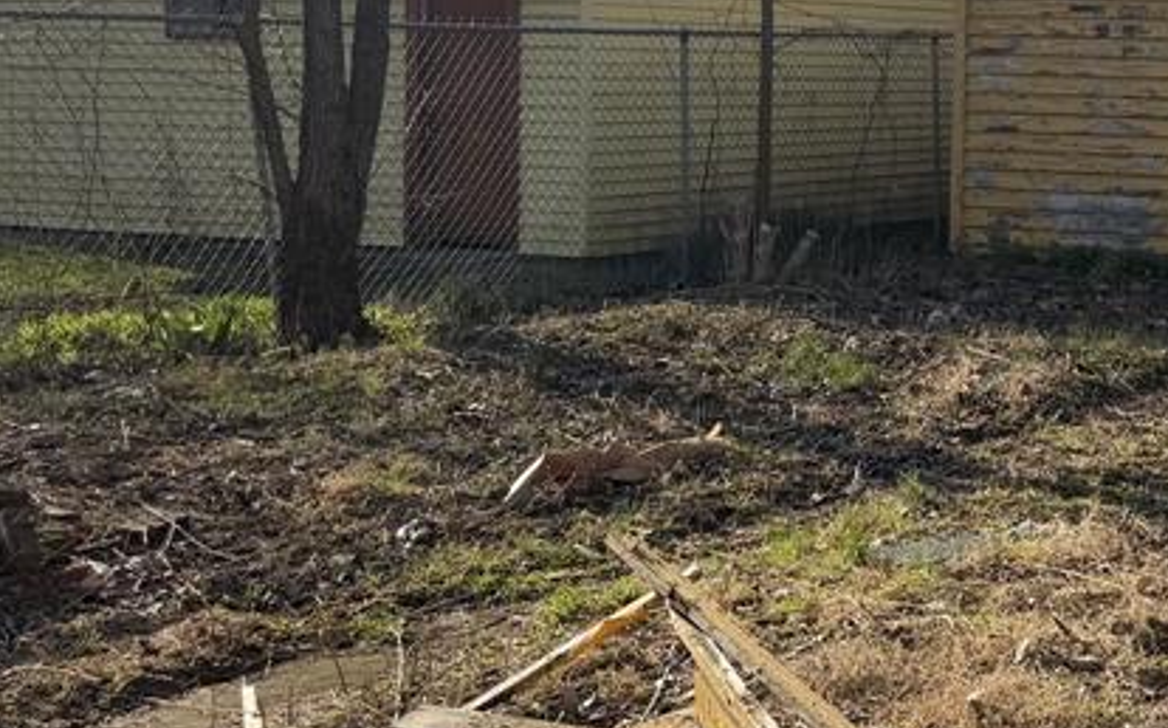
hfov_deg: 28.2
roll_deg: -0.9
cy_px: 124
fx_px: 2004
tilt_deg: -2.0
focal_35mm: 63
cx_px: 1416
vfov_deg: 20.3
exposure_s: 1/3021
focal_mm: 6.76
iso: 80
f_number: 1.78
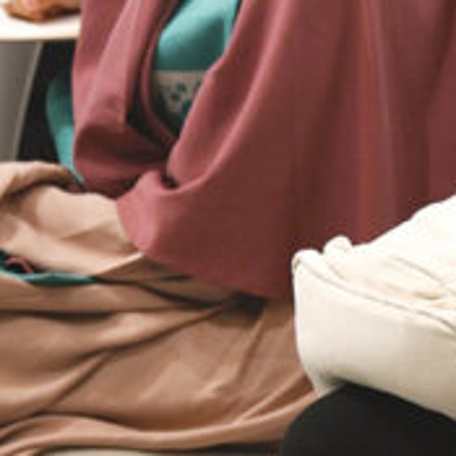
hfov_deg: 4.3
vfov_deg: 4.3
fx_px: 6006
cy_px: -165
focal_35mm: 403
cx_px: 909
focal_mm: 81
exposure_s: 1/320
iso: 1250
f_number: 2.8
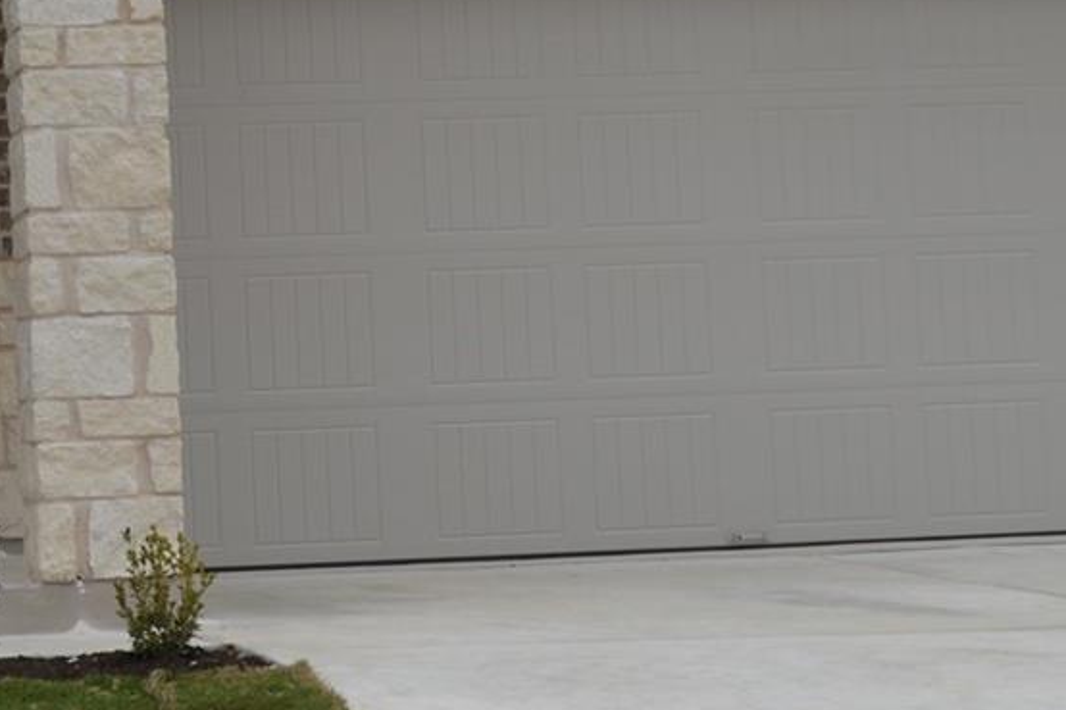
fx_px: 3937
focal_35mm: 133
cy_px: 188
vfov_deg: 10.3
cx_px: -38
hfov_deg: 15.1
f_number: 6.3
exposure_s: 1/160
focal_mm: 24
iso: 100
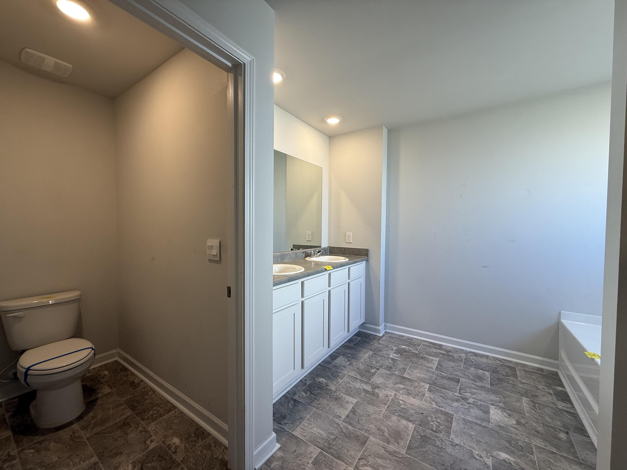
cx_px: 314
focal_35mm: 14
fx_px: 254
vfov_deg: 85.7
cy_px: 235
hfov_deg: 102.1
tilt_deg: -1.2
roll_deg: -0.5
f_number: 2.2
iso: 100
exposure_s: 1/120
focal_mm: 2.22
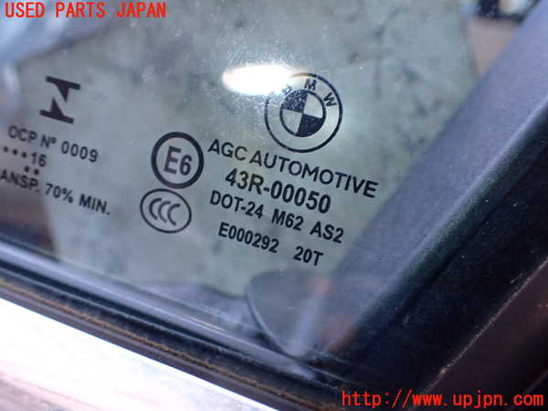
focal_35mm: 30
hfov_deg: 60.0
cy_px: 206
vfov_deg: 46.8
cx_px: 274
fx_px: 475
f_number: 6.3
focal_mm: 5.4
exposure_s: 1/30
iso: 320
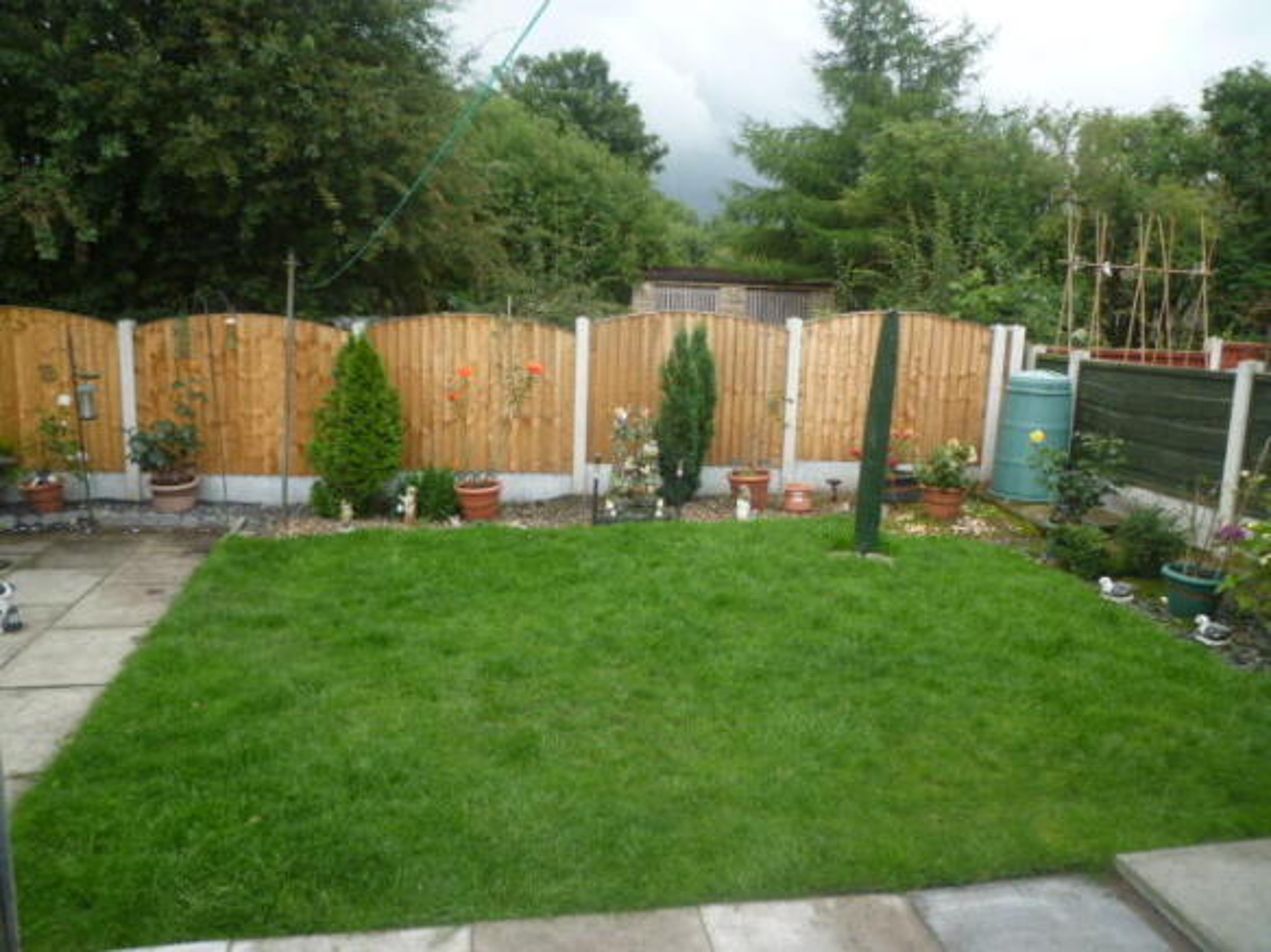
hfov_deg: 69.4
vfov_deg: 54.9
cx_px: 636
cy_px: 476
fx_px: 918
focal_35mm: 25
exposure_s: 1/200
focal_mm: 4.4
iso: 100
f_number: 2.8
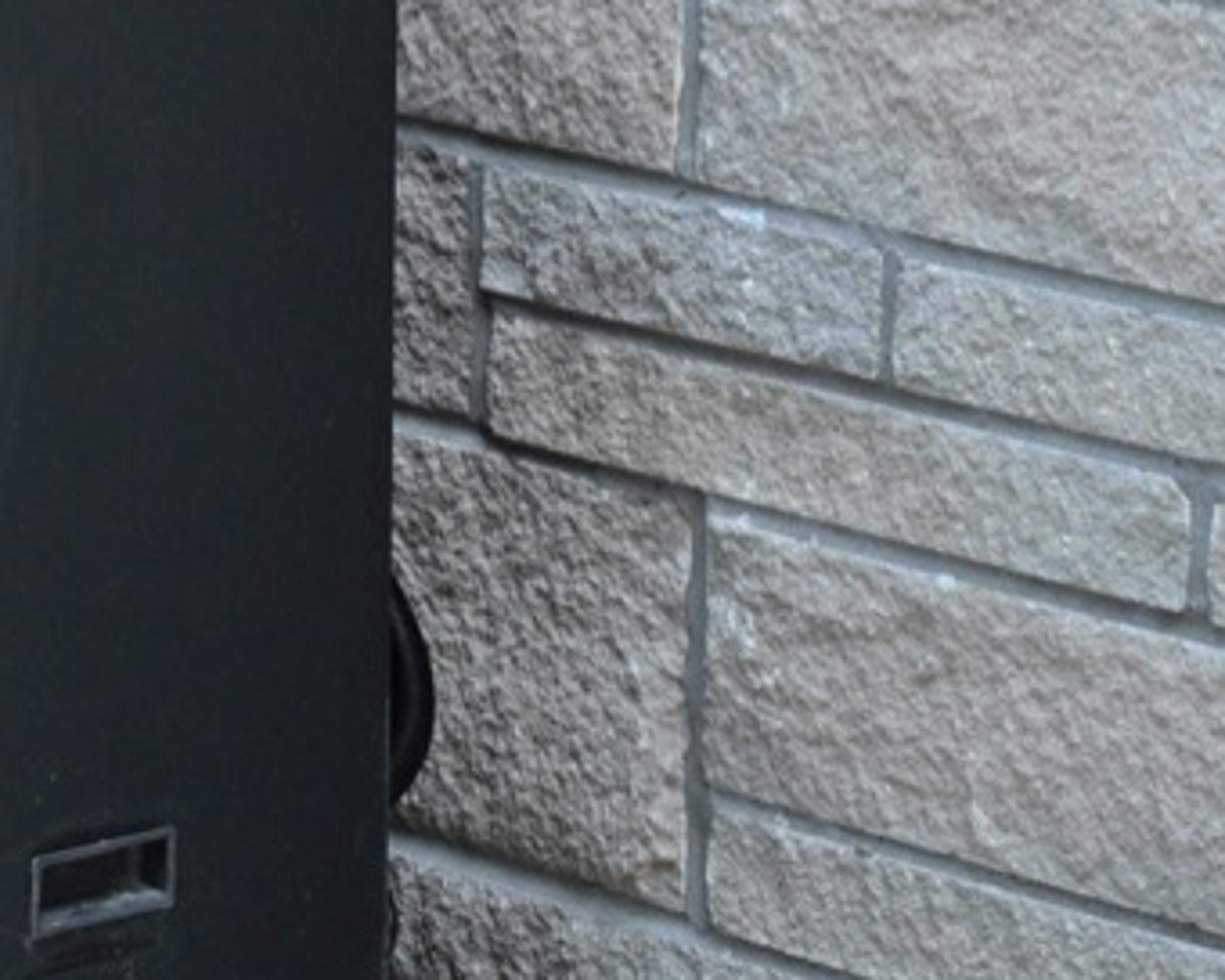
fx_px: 6889
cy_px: -196
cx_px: -587
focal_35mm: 190
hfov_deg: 9.9
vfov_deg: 8.1
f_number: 8
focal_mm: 43
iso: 1000
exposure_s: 1/200
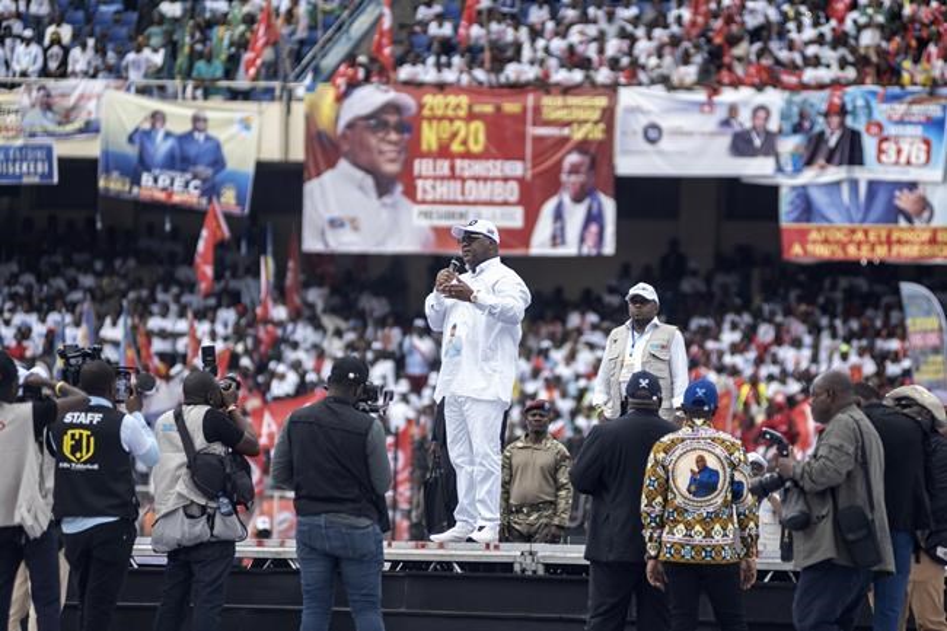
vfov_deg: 4.6
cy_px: 316
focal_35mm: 300
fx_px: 7889
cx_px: 474
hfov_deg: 6.9
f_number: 2.8
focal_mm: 200
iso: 200
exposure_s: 1/250
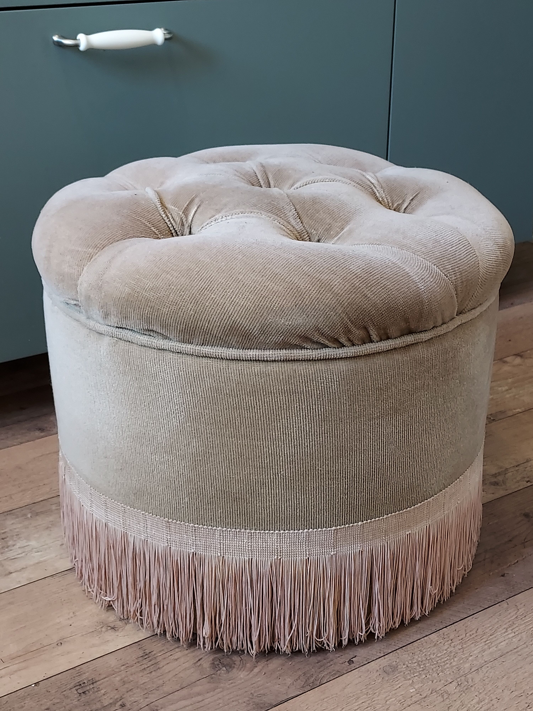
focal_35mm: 24
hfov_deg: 56.8
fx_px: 493
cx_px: 266
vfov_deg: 71.6
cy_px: 356
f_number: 1.8
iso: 250
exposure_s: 1/50
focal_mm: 4.6
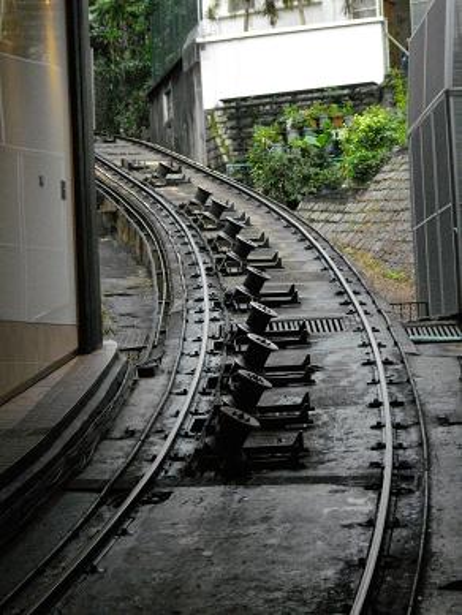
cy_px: 308
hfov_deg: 15.4
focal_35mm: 96
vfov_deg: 20.4
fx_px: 1707
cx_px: 231
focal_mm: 17.1
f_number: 5.2
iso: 800
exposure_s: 1/50
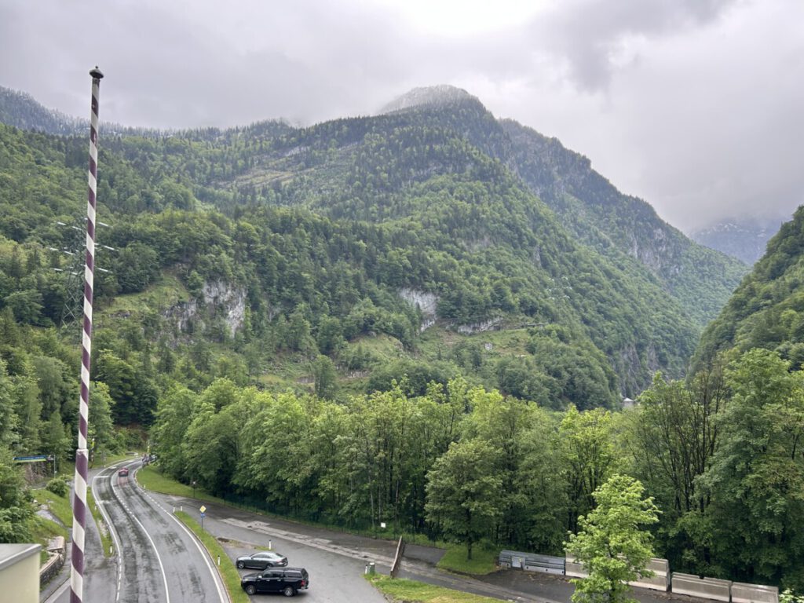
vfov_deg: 53.1
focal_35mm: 26
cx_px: 402
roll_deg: +1.0
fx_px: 604
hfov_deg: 67.3
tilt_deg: +5.8
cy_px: 302
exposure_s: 1/607
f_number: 1.5
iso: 50
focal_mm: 5.7
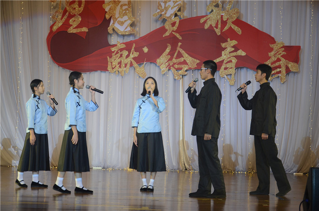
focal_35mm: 72
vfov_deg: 18.8
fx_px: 637
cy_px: 106
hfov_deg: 28.1
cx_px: 160
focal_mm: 48
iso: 800
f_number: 4.8
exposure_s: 1/100
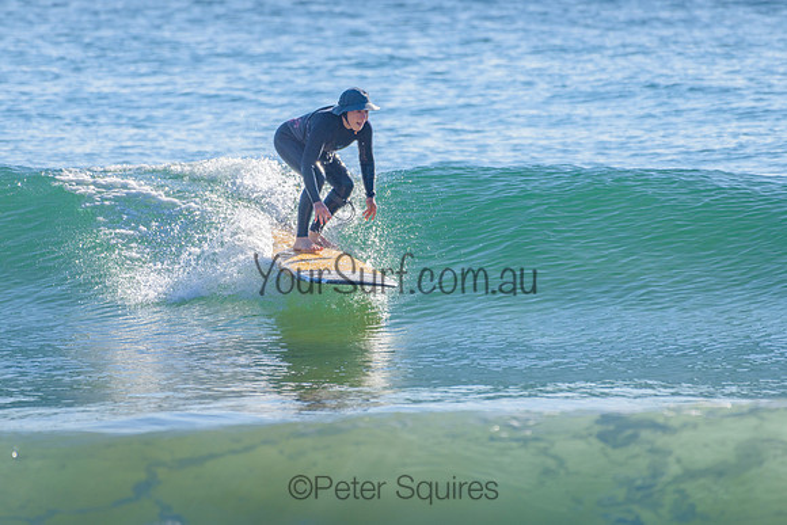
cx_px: 356
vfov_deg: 2.2
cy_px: 224
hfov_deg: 3.4
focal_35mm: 613
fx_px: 13404
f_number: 5.6
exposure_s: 1/2000
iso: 180
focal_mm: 500
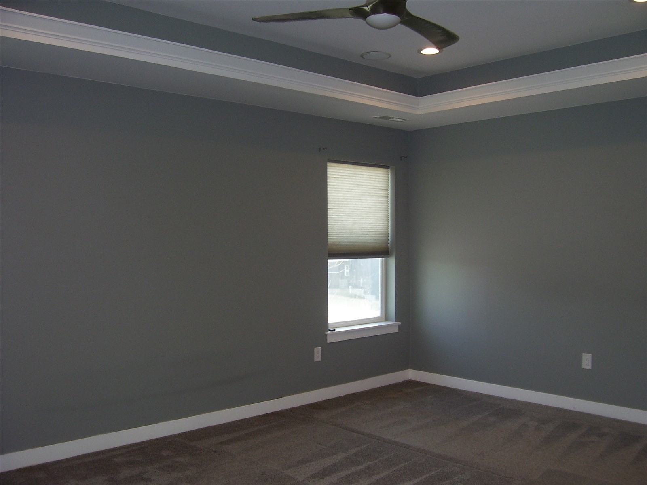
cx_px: 324
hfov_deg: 54.0
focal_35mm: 34
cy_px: 242
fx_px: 635
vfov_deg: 41.8
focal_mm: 5.6
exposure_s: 1/60
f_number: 2.7
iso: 80
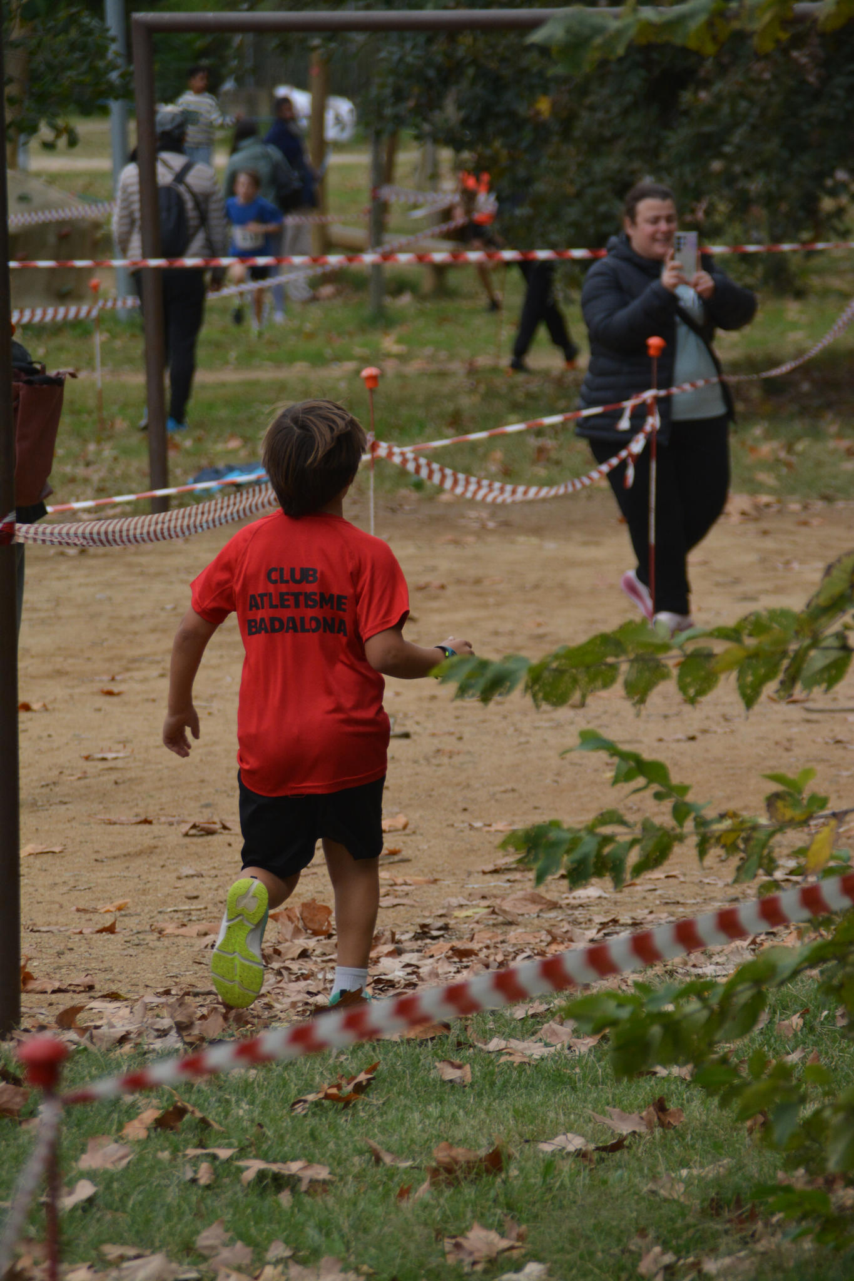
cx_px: 427
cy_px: 640
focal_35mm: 300
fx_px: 10676
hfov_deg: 4.6
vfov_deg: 6.9
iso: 720
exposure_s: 1/1000
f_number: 6.3
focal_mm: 200
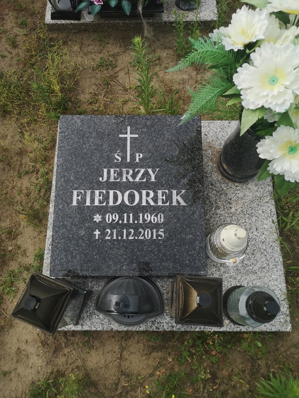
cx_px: 150
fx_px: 311
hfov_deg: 51.4
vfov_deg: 65.3
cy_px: 199
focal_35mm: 27
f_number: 1.8
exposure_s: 1/1385
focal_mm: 5.58
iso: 50
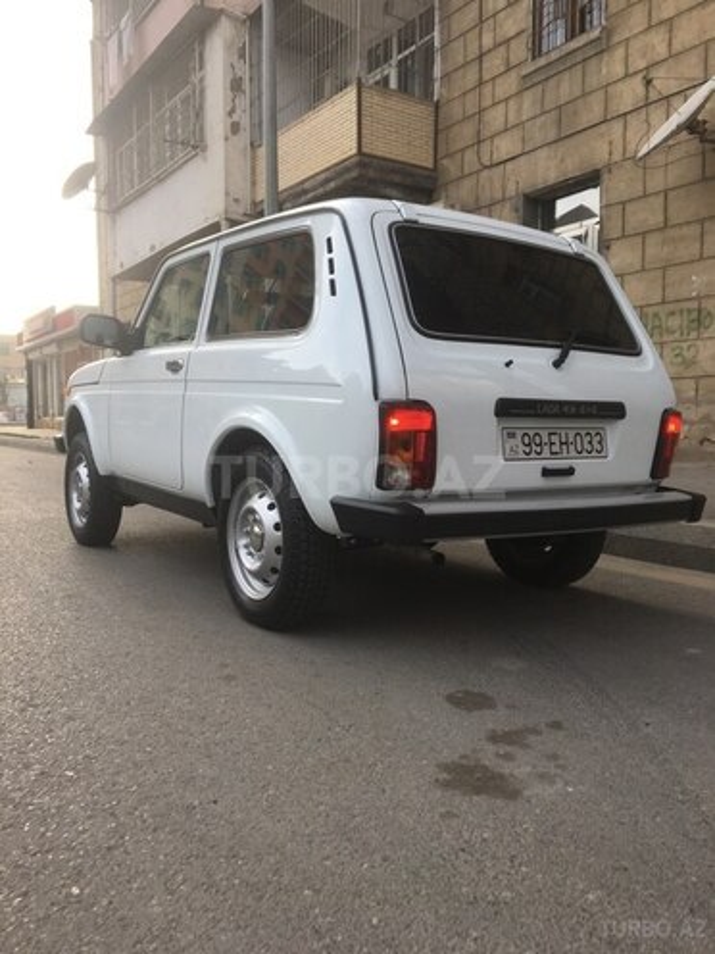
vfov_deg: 61.7
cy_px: 477
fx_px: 799
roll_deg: -0.7
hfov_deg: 48.2
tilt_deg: -3.1
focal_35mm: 29
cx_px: 358
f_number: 2.2
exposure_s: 1/578
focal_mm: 4.15
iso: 25
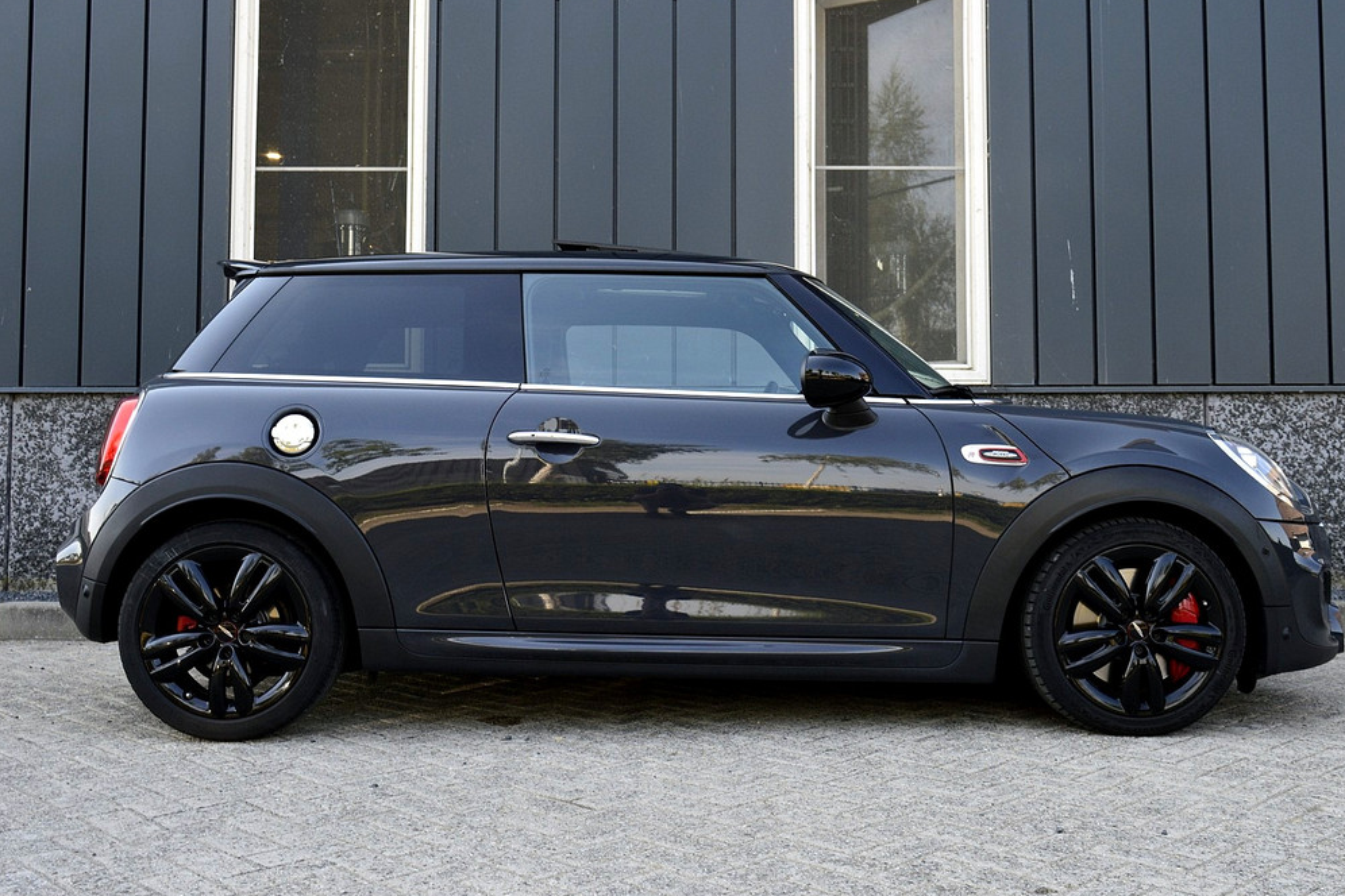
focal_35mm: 37
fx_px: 1382
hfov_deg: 51.9
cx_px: 679
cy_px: 445
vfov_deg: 35.9
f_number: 9
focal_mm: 24
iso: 400
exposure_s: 1/100
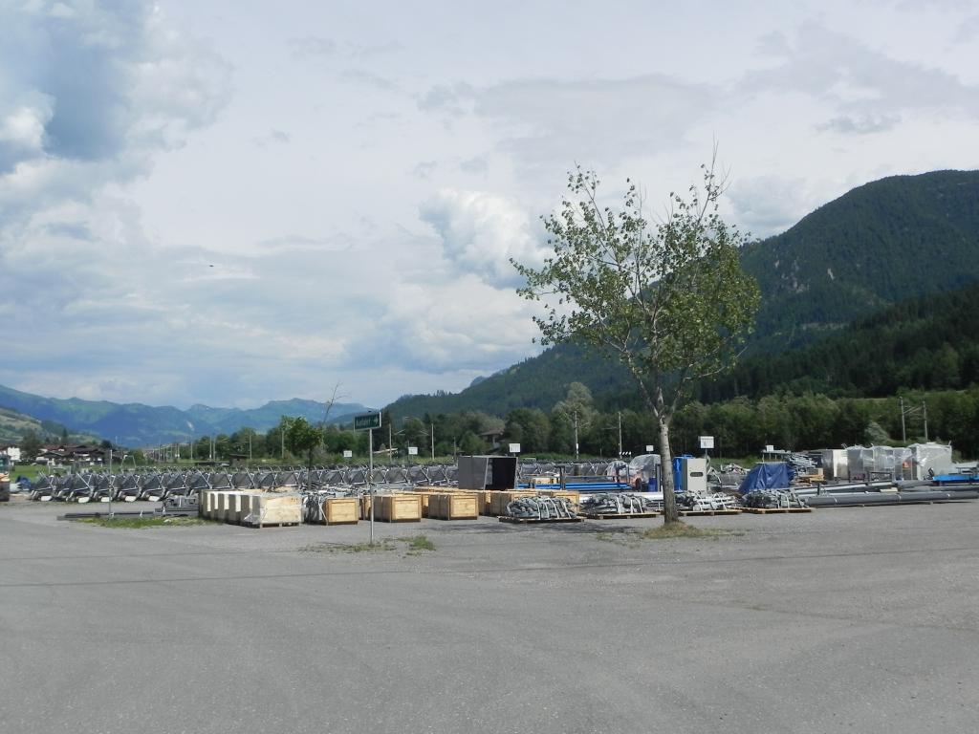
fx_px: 1046
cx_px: 490
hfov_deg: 50.1
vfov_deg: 38.7
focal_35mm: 37
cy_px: 367
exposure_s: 1/544
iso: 160
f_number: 8
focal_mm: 6.6
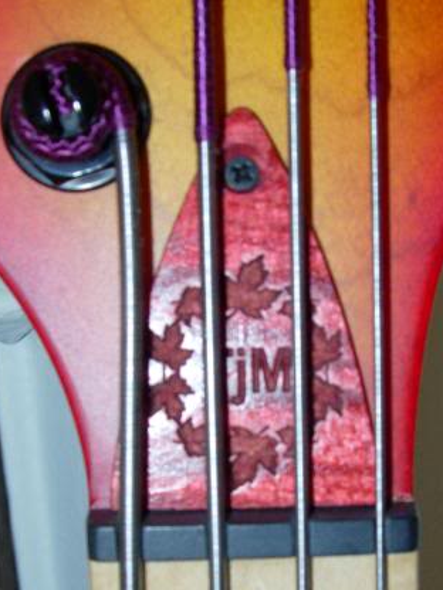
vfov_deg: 26.5
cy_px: 397
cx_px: 281
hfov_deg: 20.1
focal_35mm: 73
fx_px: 1246
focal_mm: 7.8
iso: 79
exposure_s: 1/64
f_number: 4.8
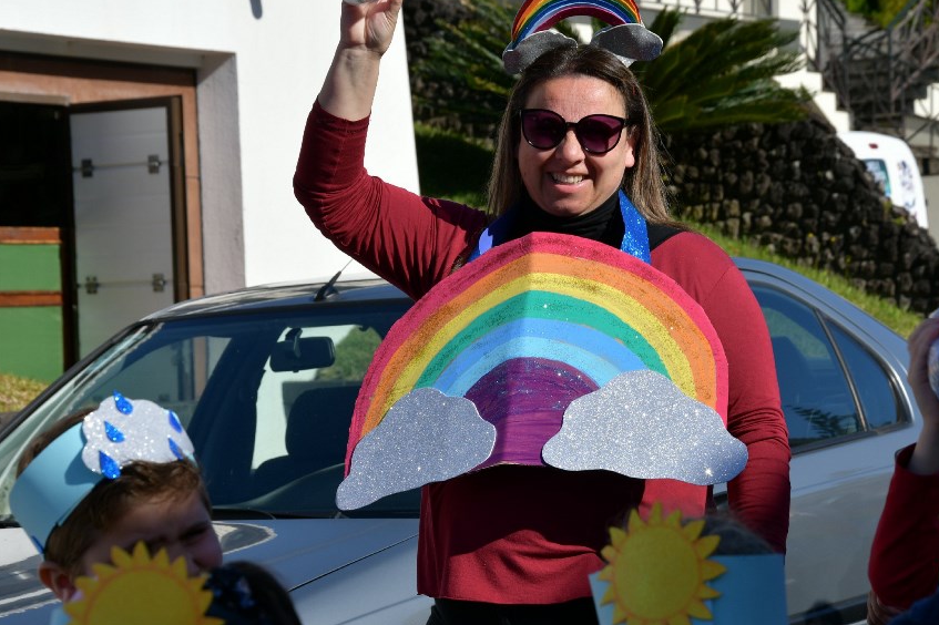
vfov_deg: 10.8
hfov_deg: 16.1
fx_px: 3311
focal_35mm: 127
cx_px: 507
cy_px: 314
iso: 100
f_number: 9
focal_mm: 70
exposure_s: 1/320
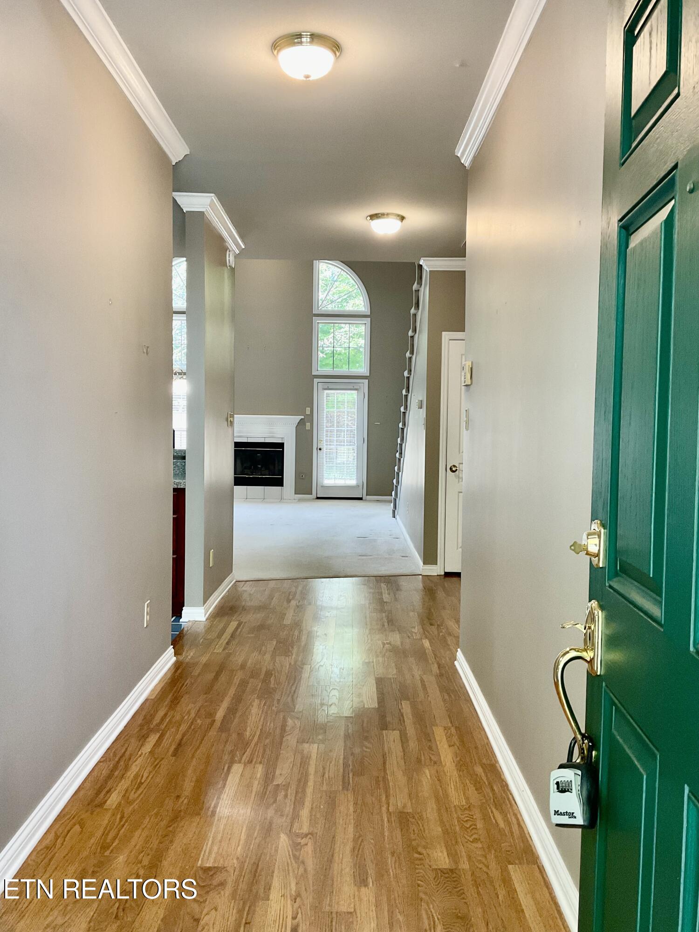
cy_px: 466
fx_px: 781
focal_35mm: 29
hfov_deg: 48.2
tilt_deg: -3.5
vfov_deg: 61.7
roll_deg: -1.4
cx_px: 350
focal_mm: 3
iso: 100
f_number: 1.8
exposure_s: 1/60
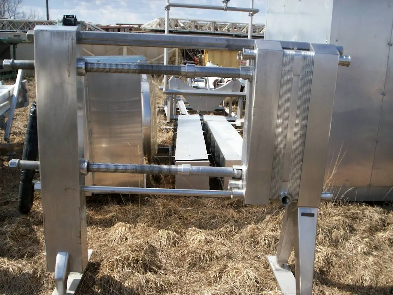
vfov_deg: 39.7
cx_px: 196
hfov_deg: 51.4
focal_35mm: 36
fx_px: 409
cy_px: 148
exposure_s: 1/560
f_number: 4.5
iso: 100
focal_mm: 5.9
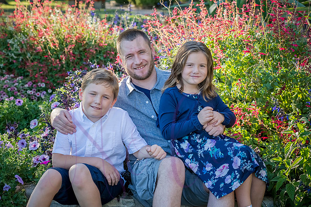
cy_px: 104
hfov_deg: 22.1
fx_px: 795
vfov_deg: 14.9
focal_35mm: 92
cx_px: 156
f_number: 8
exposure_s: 1/320
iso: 800
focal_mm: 92
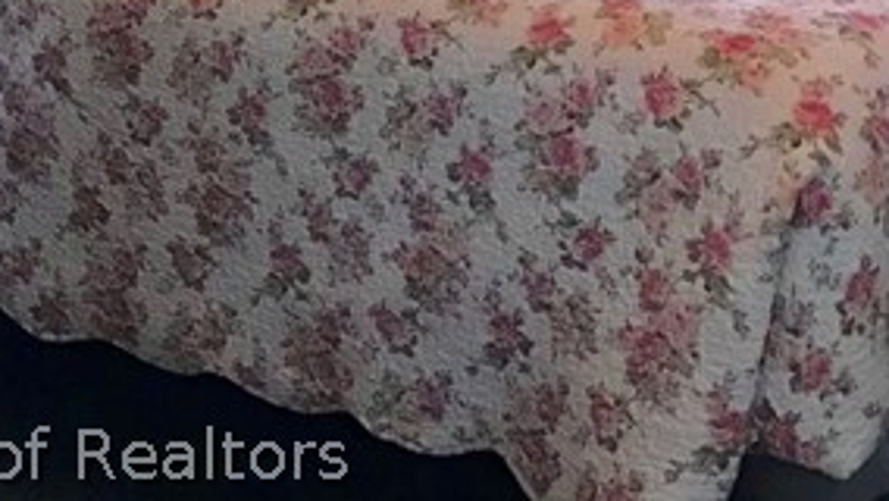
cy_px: -695
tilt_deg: -0.5
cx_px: 804
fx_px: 2594
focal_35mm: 110
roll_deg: +1.1
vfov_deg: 9.8
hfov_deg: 19.1
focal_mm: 3.99
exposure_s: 1/15
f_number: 1.8
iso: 50
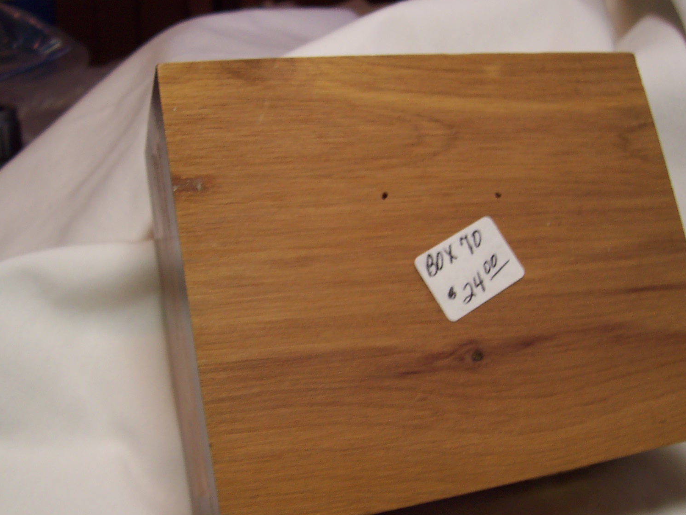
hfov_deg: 45.8
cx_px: 326
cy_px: 279
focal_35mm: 41
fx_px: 813
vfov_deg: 35.1
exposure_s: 1/30
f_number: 2.8
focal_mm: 5.6
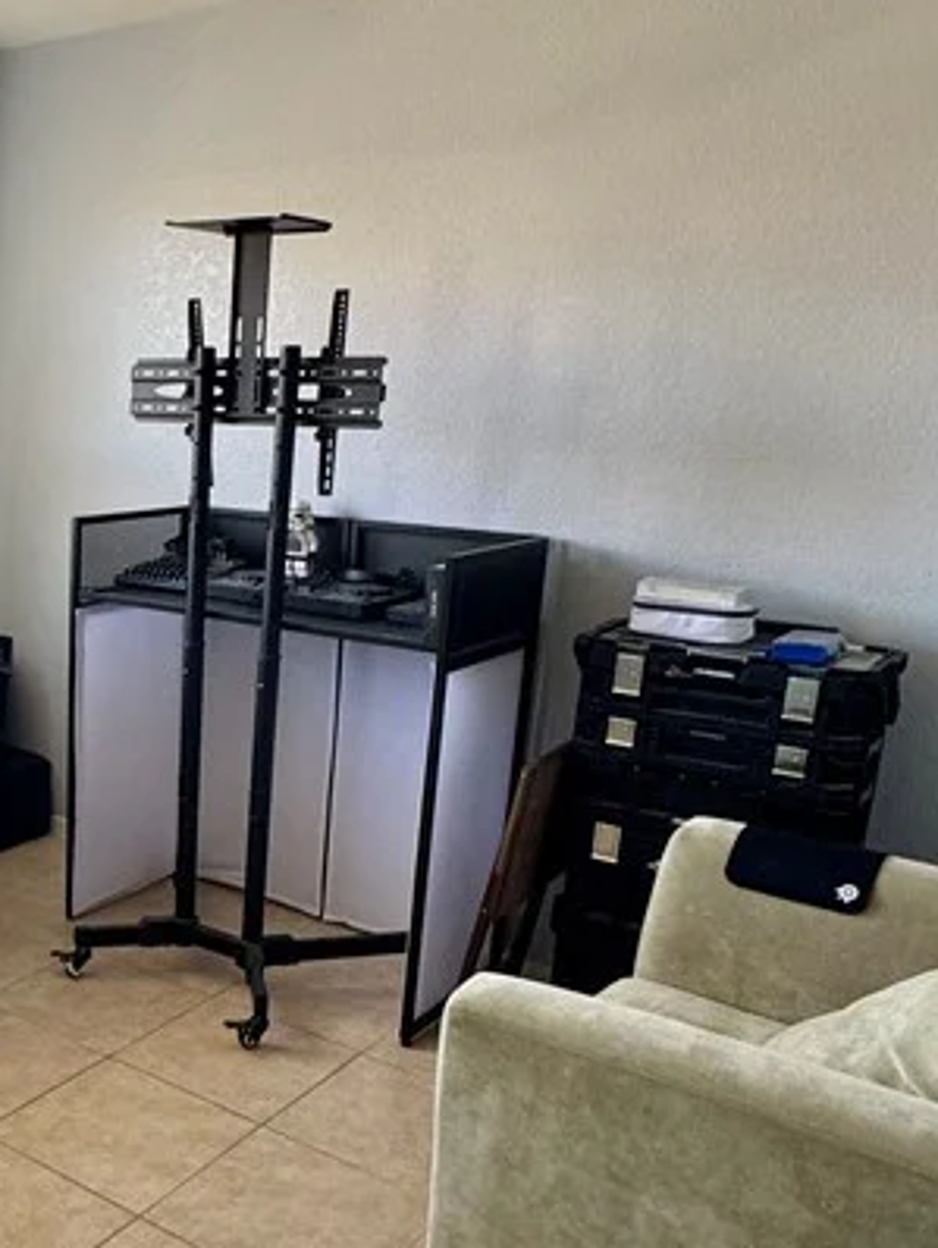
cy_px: 740
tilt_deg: -15.6
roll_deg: -0.7
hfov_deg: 36.4
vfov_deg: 51.0
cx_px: 38
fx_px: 1299
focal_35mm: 36
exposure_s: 1/99
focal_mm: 2.22
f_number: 2.2
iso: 200
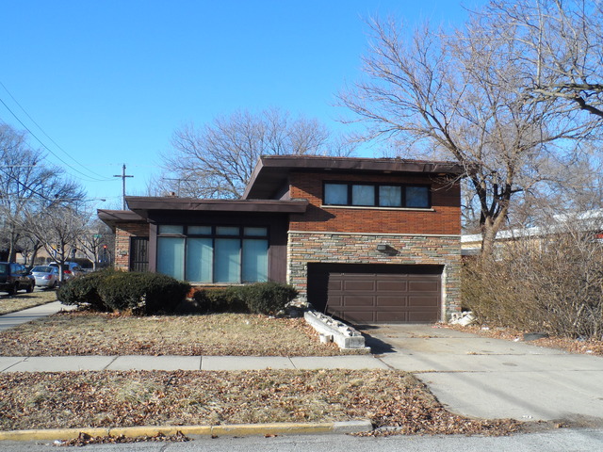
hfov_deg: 56.8
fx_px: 557
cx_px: 302
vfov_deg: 44.2
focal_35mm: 32
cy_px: 226
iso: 80
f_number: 3.4
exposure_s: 1/500
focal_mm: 5.3
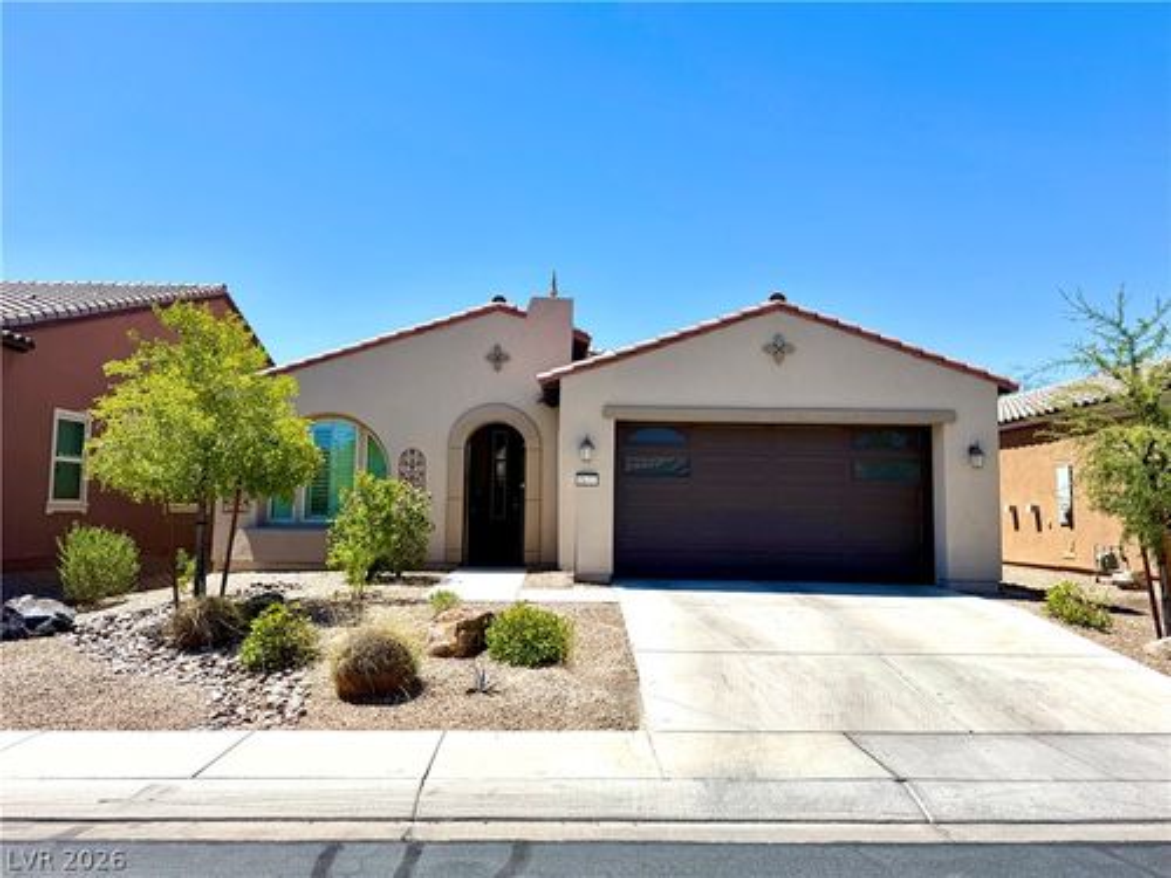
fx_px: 812
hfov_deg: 71.6
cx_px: 586
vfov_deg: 56.8
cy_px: 439
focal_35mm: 24
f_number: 1.78
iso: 80
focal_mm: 6.76
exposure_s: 1/6711
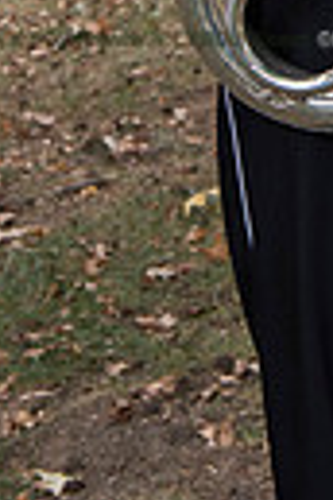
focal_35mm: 174
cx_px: 492
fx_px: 2414
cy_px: -333
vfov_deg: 11.2
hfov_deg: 7.8
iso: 500
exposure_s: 1/100
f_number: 8
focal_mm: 50
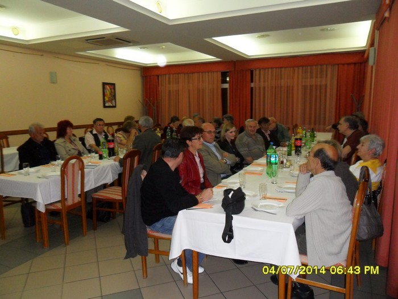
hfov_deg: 65.3
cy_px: 150
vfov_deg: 51.4
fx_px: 310
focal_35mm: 27
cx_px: 199
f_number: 3.5
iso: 240
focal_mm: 4.9
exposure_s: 1/45
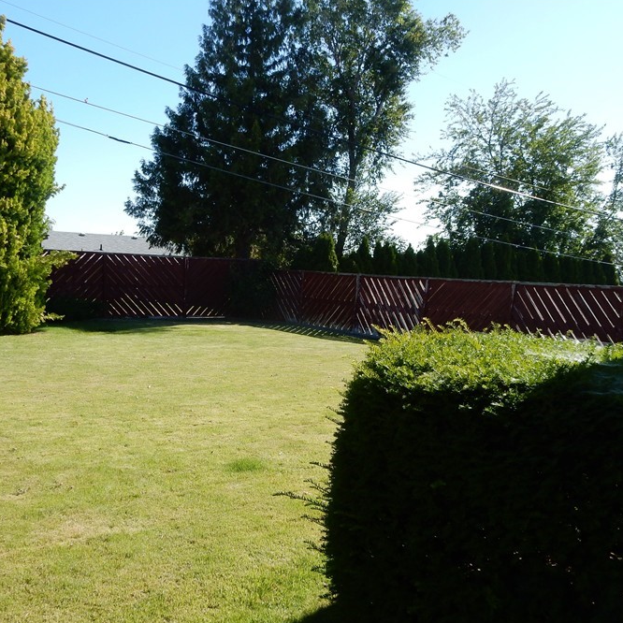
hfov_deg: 48.4
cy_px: 351
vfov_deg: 48.3
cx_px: 297
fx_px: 692
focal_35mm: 34
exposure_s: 1/800
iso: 125
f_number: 3.7
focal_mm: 4.5
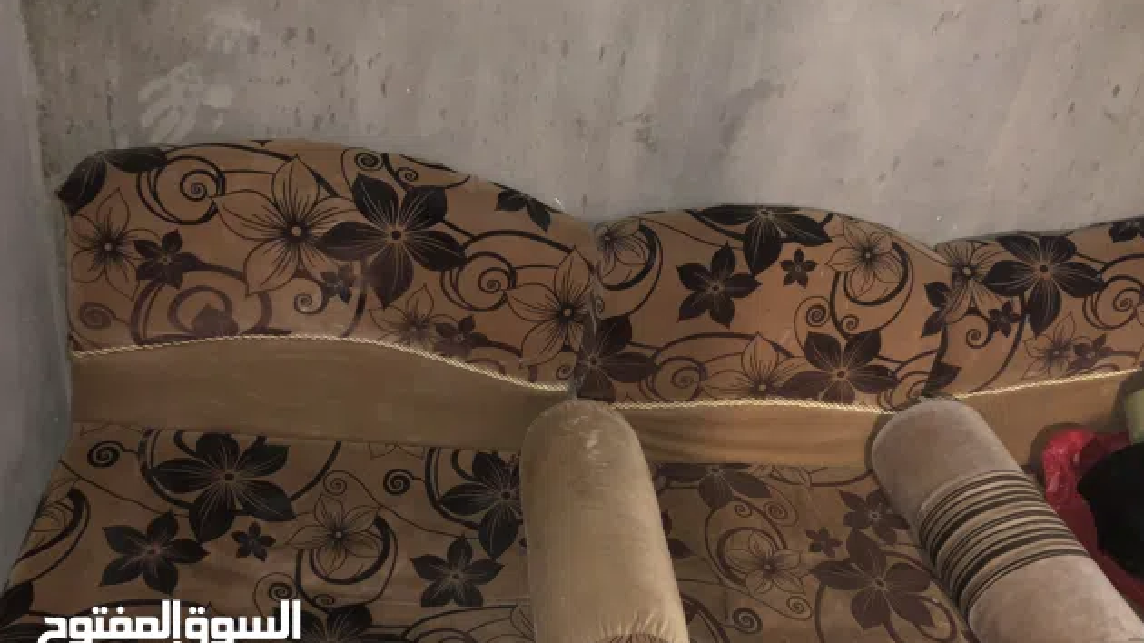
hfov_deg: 62.6
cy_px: 338
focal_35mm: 31
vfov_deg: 37.7
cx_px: 574
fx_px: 940
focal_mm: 4
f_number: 1.8
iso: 200
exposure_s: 1/6
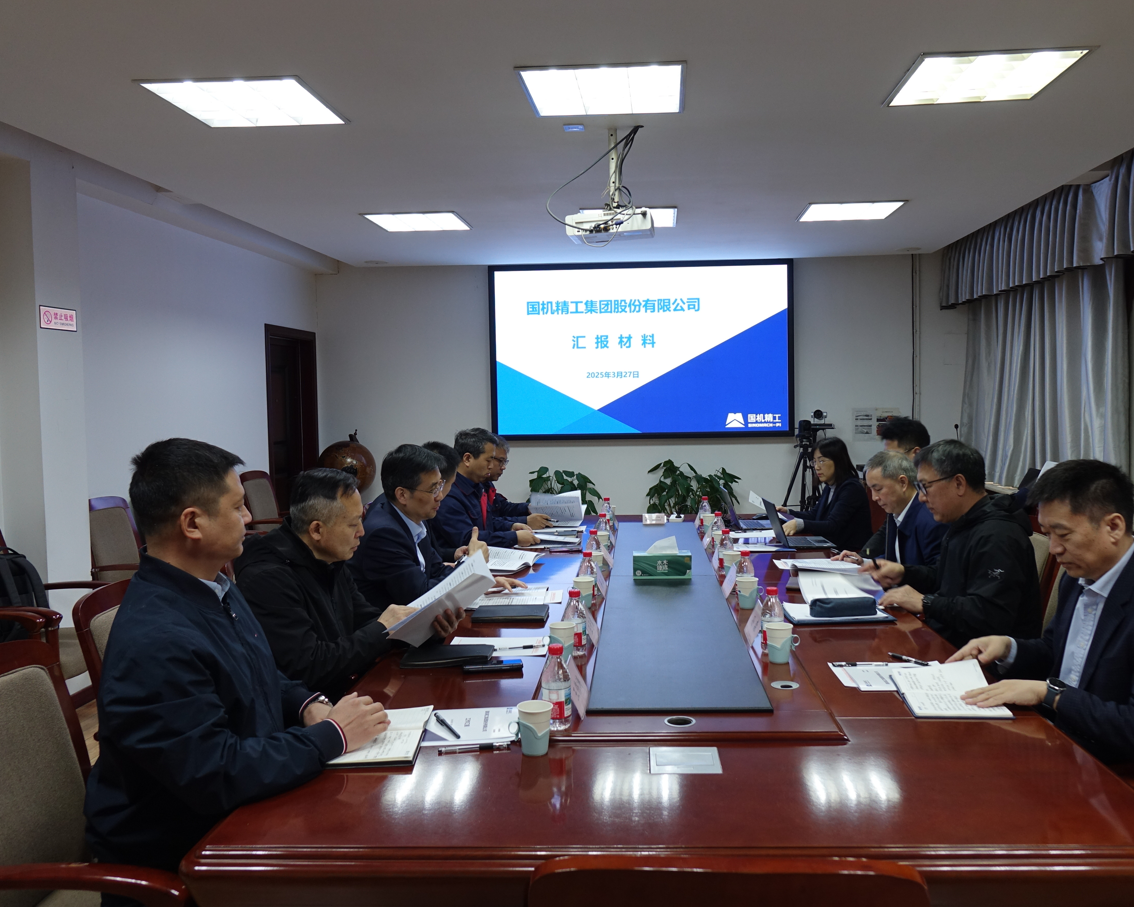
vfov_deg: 51.5
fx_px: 940
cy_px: 449
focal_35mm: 28
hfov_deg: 62.1
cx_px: 624
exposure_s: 1/30
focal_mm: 8.8
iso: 250
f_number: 2.8
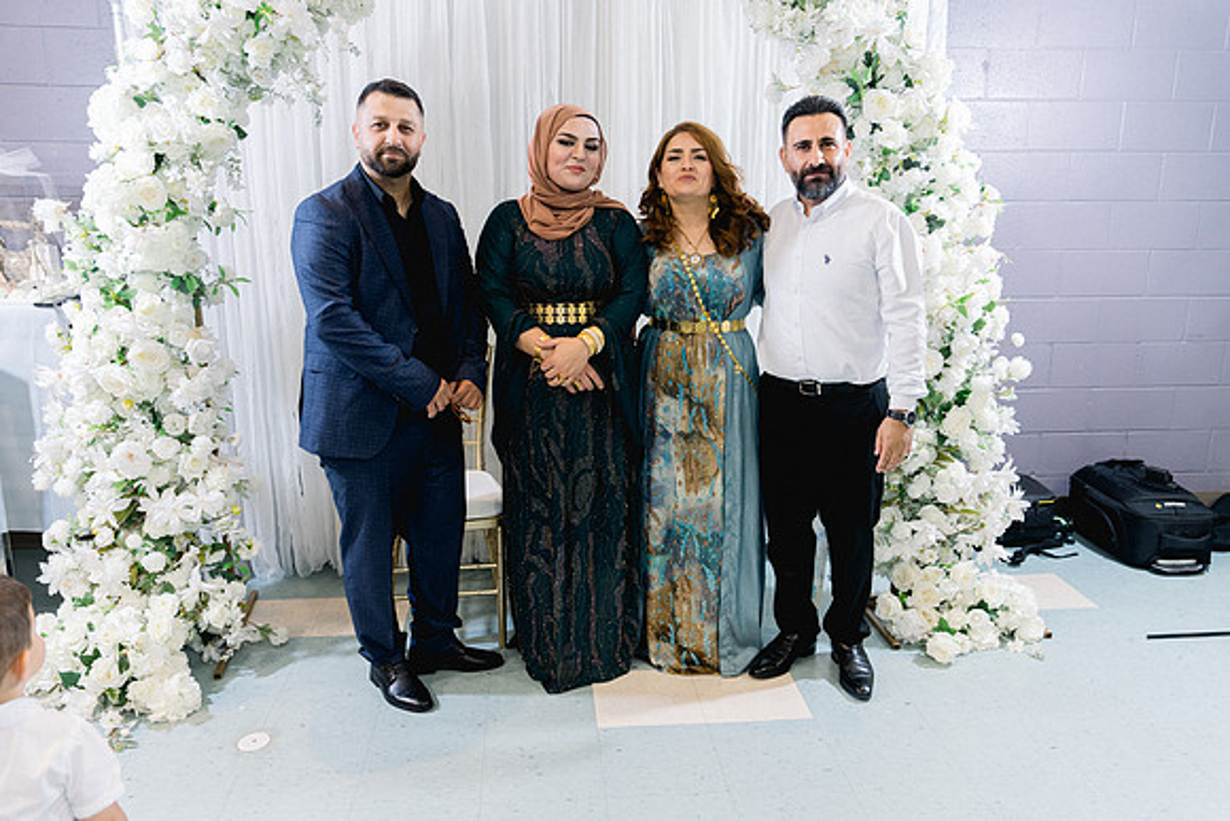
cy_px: 410
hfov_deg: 67.4
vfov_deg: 48.0
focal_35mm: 27
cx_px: 615
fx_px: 923
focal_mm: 27
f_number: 2.8
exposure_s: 1/160
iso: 800
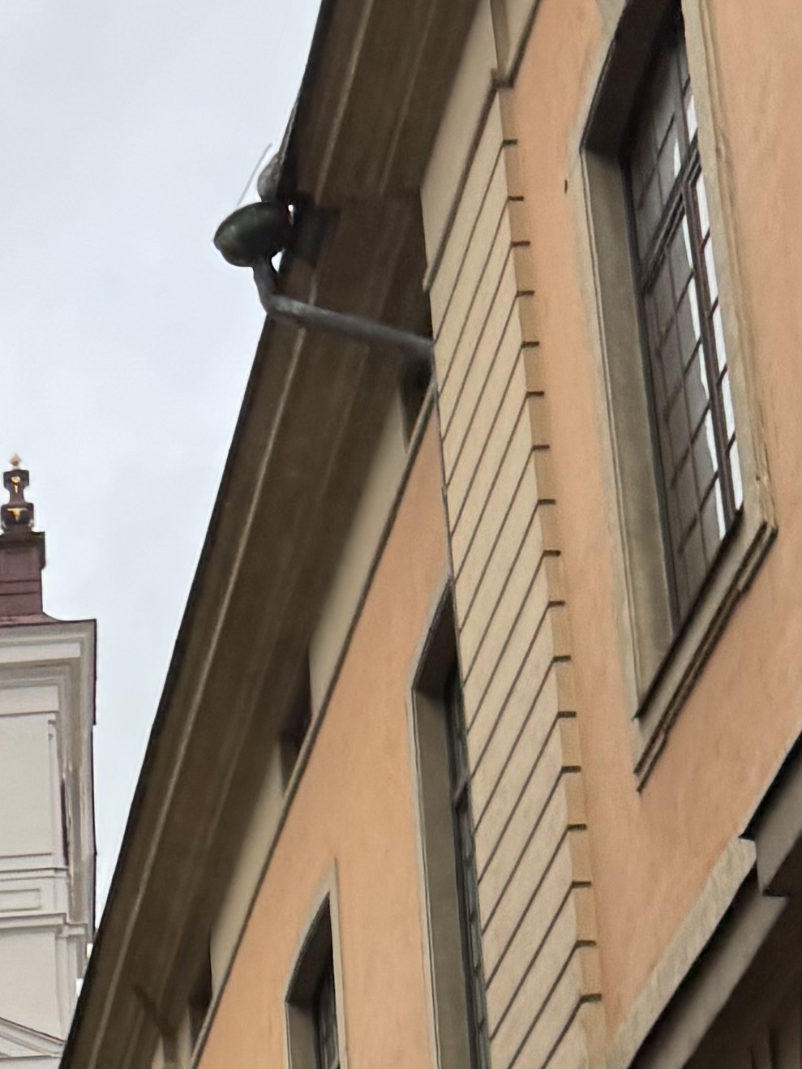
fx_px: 3212
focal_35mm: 104
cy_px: 1648
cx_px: -278
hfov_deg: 13.6
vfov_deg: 16.9
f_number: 1.78
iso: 64
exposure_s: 1/121
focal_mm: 6.76
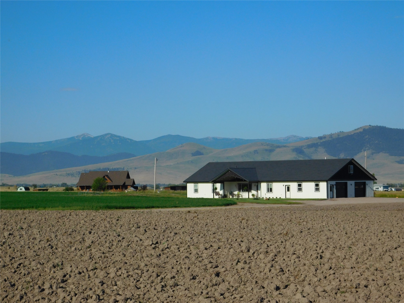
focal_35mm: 91
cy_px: 152
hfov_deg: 21.5
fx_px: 1062
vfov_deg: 16.2
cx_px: 202
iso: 125
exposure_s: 1/500
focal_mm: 16.1
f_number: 9
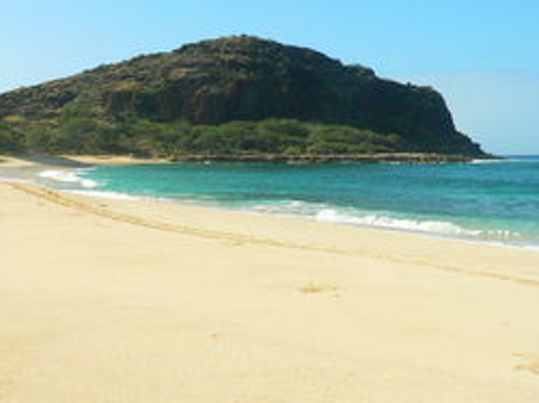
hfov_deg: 36.1
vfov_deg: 27.4
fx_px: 824
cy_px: 149
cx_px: 216
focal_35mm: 53
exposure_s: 1/640
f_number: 5.2
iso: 400
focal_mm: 6
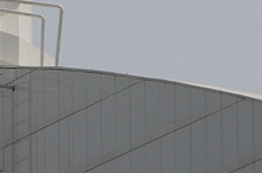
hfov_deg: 2.3
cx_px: -243
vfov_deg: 1.5
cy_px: -258
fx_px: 6474
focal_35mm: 891
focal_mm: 112
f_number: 14
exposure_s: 1/800
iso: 250
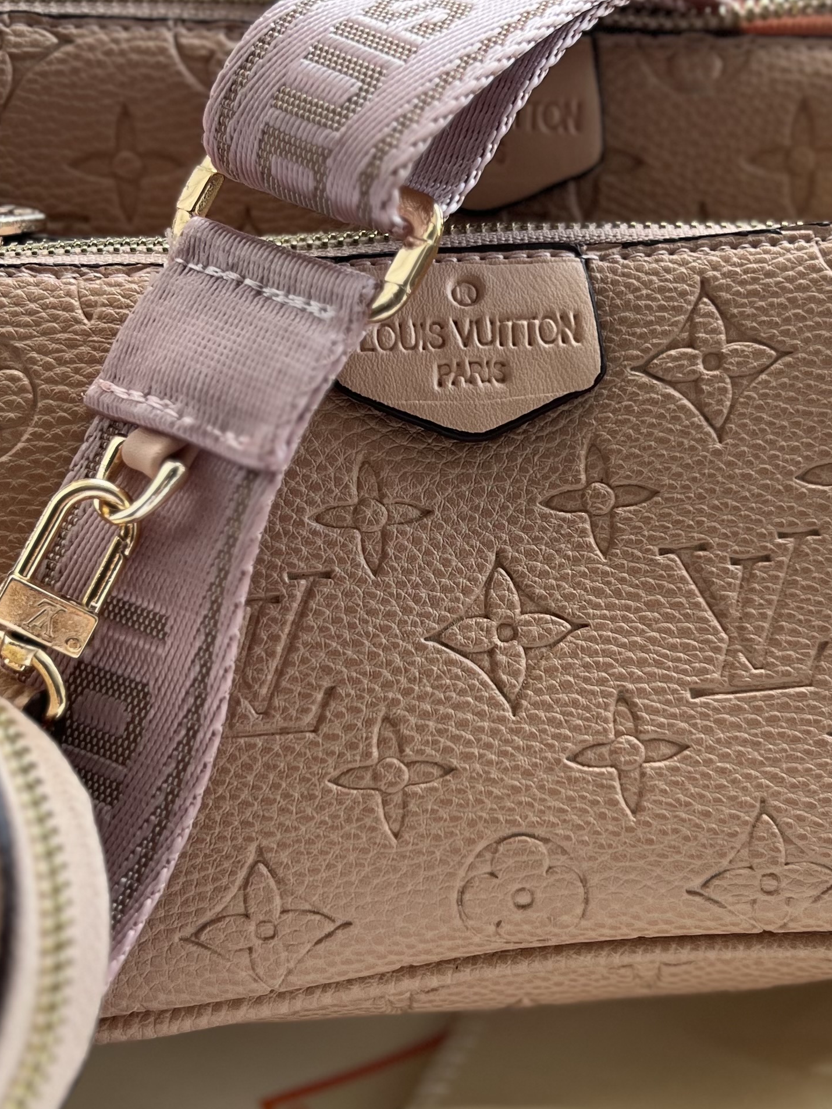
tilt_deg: -46.1
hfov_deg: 26.5
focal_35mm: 55
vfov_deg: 34.9
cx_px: 510
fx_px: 1762
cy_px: 536
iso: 100
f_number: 1.5
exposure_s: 1/121
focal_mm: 5.7
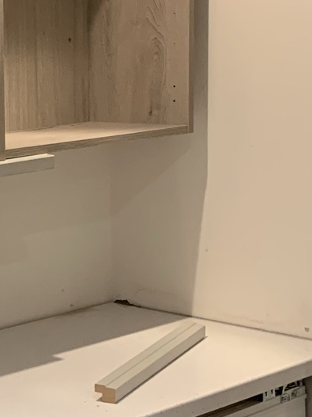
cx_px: -239
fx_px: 1214
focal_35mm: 101
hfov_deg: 13.3
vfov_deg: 19.5
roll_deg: +3.6
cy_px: 222
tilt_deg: -8.9
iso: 250
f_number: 1.8
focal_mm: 4.25
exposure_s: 1/33
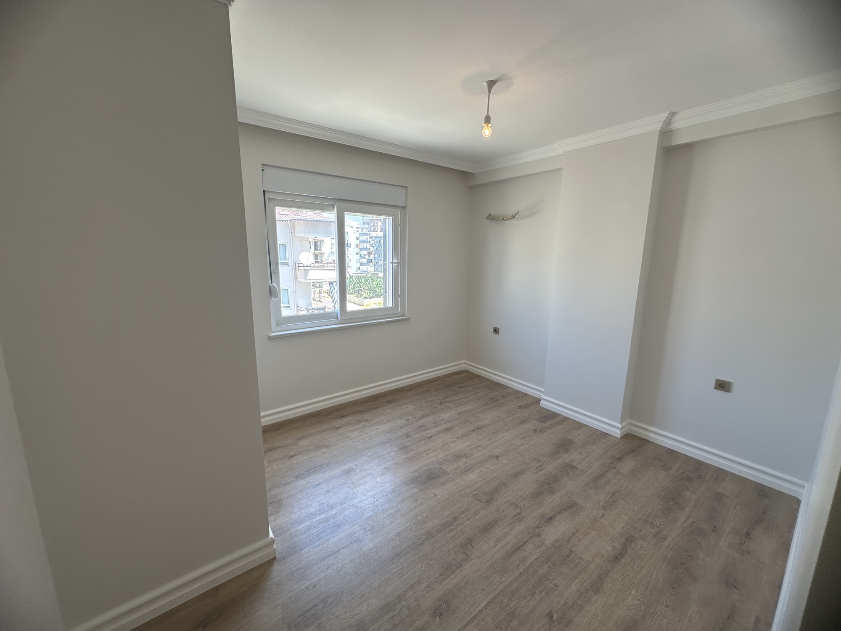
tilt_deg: -9.5
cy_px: 316
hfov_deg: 102.1
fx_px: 340
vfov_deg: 85.7
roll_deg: -0.6
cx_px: 420
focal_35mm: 14
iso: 40
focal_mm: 2.22
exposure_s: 1/104
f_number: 2.2
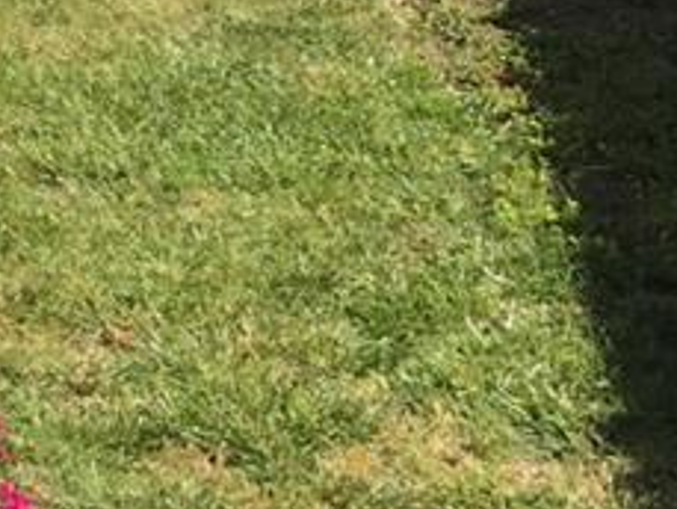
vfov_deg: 7.4
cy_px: -672
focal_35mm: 190
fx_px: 3718
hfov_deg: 10.2
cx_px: -204
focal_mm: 4.15
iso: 32
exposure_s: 1/1364
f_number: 2.2
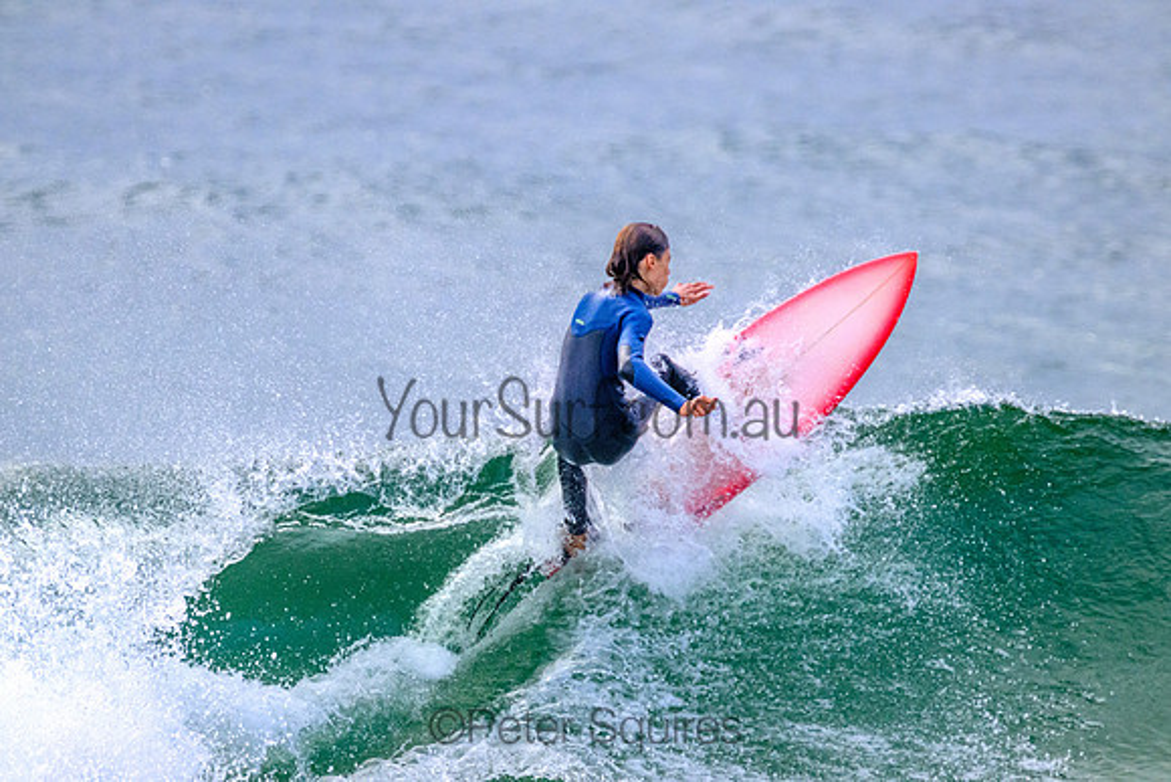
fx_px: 26027
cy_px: 391
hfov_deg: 2.6
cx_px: 586
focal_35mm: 800
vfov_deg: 1.7
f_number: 11
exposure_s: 1/1600
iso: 4000
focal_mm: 800
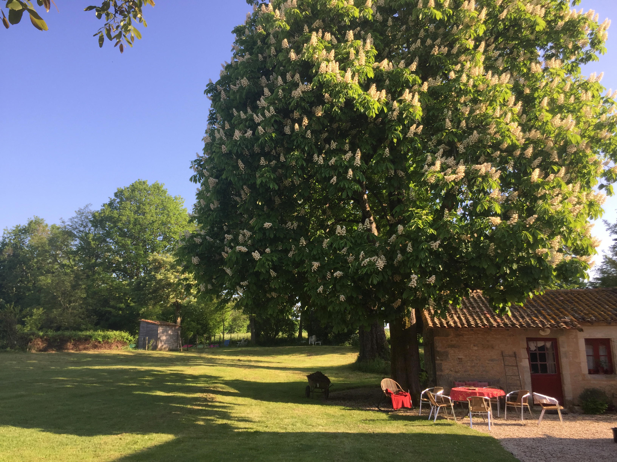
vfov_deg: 48.2
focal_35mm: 29
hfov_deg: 61.7
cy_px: 231
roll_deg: -0.8
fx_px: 517
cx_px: 308
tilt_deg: +12.8
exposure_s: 1/608
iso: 32
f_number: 2.2
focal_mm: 4.15
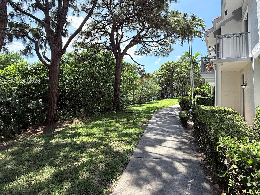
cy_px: 81
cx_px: 154
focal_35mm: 20
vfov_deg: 65.5
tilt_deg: +2.8
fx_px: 150
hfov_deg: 80.9
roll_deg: -0.1
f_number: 2.2
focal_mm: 2.22
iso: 64
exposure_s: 1/1001
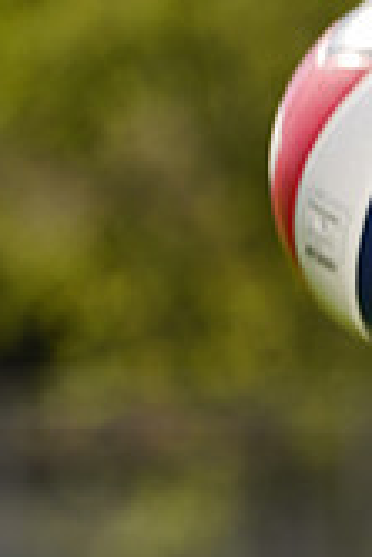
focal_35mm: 1071
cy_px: 758
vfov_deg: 1.9
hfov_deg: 1.3
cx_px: 404
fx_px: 16565
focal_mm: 306
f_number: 7.1
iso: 64
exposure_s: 1/200
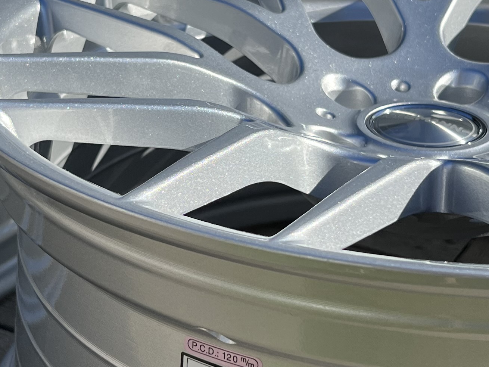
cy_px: 155
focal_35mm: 80
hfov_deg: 24.4
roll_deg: +0.1
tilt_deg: -24.8
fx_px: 1130
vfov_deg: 18.4
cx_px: 209
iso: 50
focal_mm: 5.7
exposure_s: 1/3077
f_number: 1.5
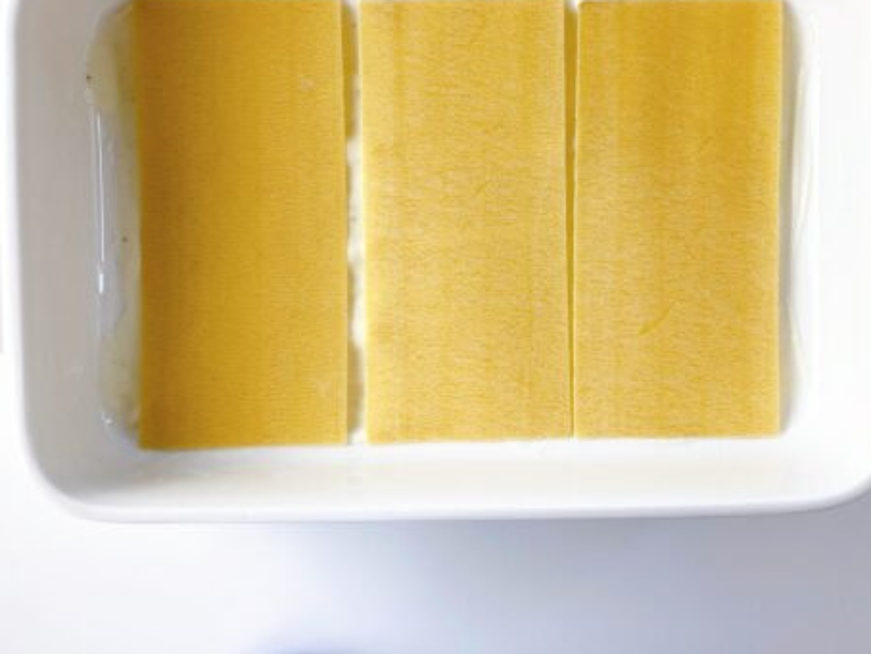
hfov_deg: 50.0
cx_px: 478
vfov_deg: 38.4
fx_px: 931
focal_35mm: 37
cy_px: 230
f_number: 1.8
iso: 32
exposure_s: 1/100
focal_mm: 3.99
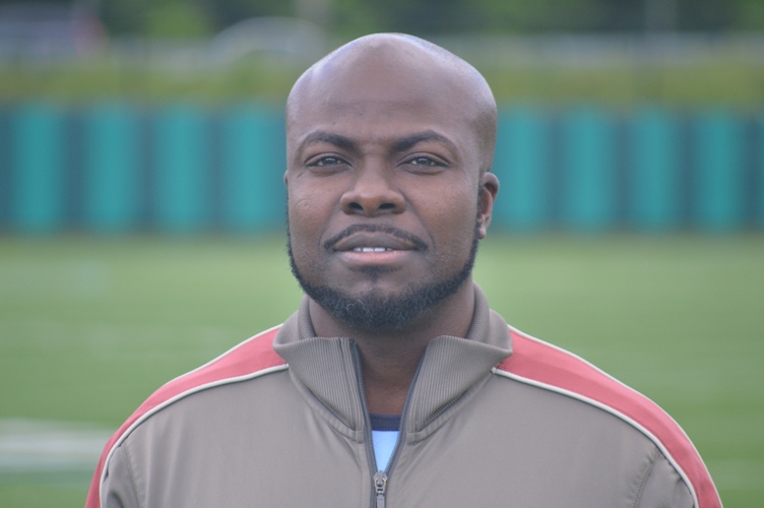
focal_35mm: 300
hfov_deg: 6.9
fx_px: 6361
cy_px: 254
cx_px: 382
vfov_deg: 4.6
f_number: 5.6
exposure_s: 1/500
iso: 500
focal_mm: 200
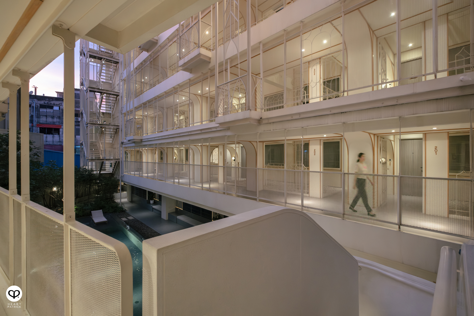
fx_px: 211
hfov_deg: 96.7
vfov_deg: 73.7
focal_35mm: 16
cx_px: 237
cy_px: 158
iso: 3200
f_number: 4
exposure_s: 1/70
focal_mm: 10.5
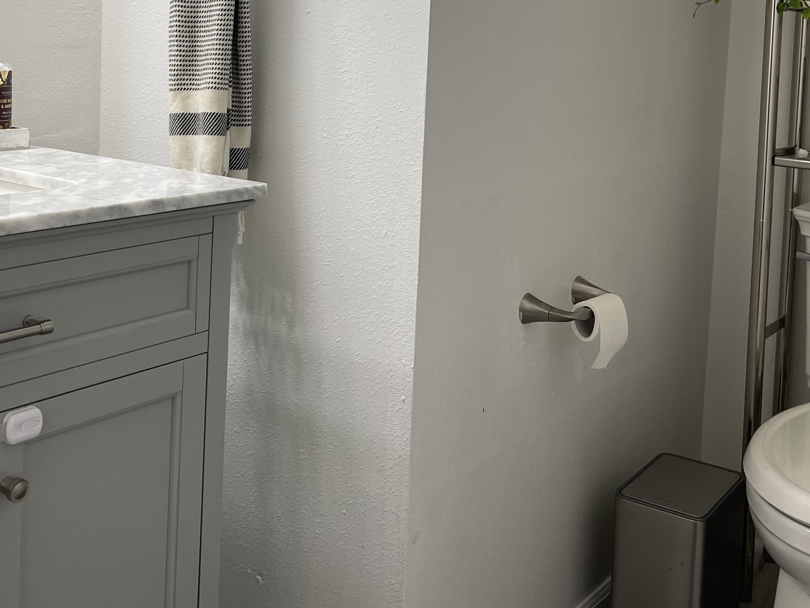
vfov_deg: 31.8
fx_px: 1030
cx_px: 336
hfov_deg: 42.8
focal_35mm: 44
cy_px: 102
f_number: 1.6
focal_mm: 5.1
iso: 64
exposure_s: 1/120
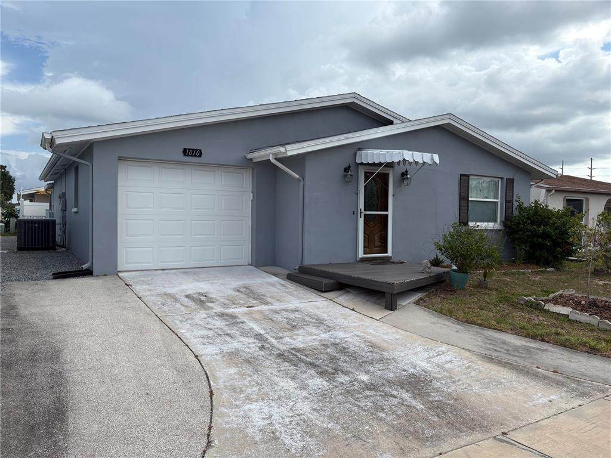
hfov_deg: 67.3
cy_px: 229
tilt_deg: +0.1
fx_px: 459
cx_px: 306
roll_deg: -0.7
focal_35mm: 26
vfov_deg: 53.1
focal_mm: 5.96
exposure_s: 1/3623
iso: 50
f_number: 1.6
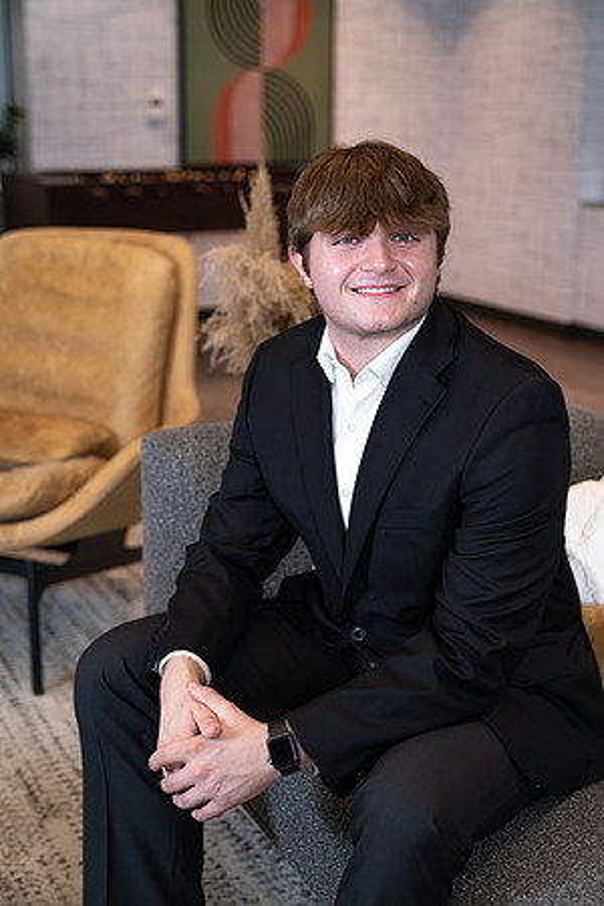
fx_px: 1258
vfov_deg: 39.6
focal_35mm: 50
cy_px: 453
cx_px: 302
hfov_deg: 27.0
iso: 100
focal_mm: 50
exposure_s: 1/125
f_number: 3.2
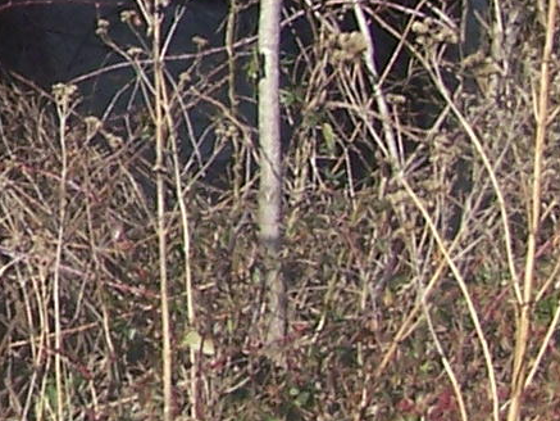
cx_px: -592
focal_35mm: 224
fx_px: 3625
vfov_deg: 6.6
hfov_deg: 8.4
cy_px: -10
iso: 80
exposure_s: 1/640
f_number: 4
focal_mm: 6.3
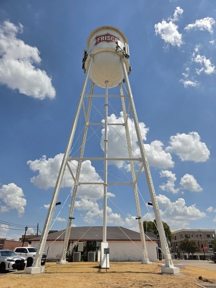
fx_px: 191
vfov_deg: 73.9
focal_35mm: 23
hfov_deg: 58.9
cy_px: 144
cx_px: 108
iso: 64
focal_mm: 5.4
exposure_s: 1/7887
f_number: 1.8
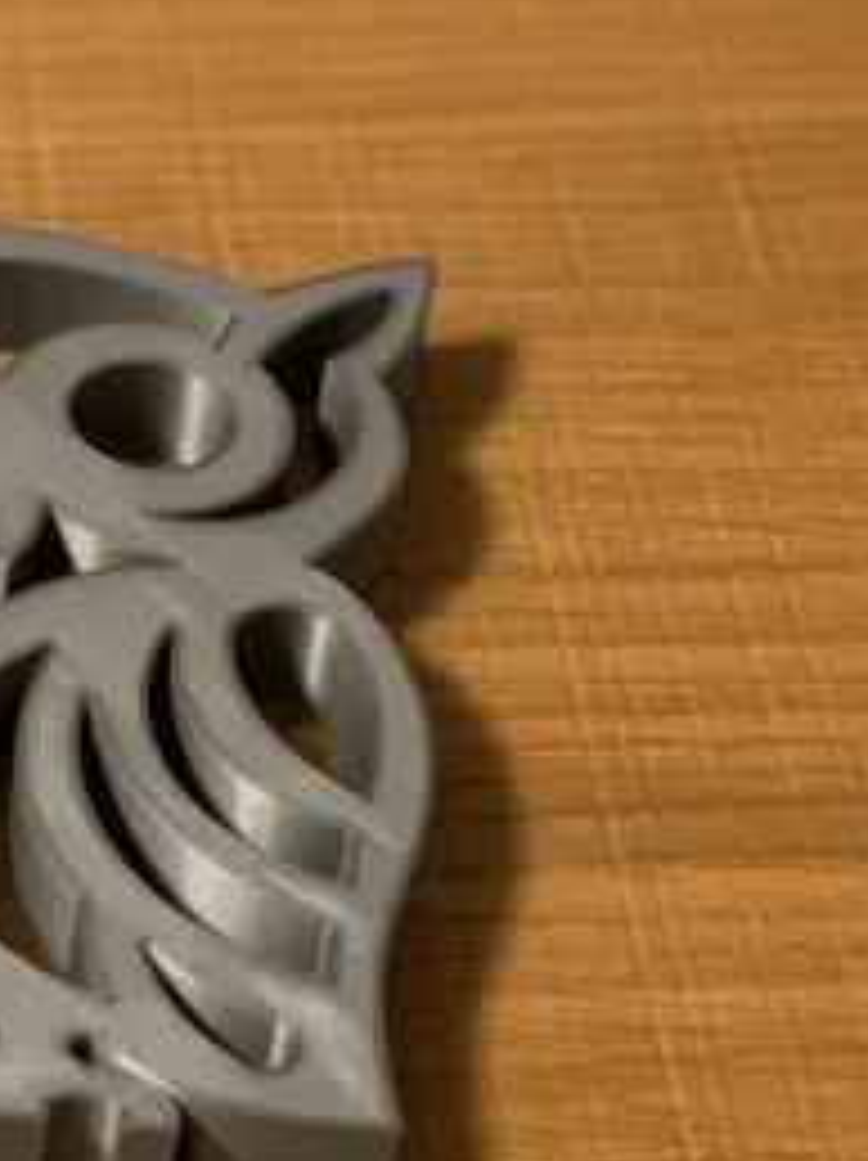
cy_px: 866
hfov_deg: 11.6
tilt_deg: -45.5
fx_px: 4220
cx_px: -47
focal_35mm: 126
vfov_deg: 15.6
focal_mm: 6
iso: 640
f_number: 2.4
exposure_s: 1/30
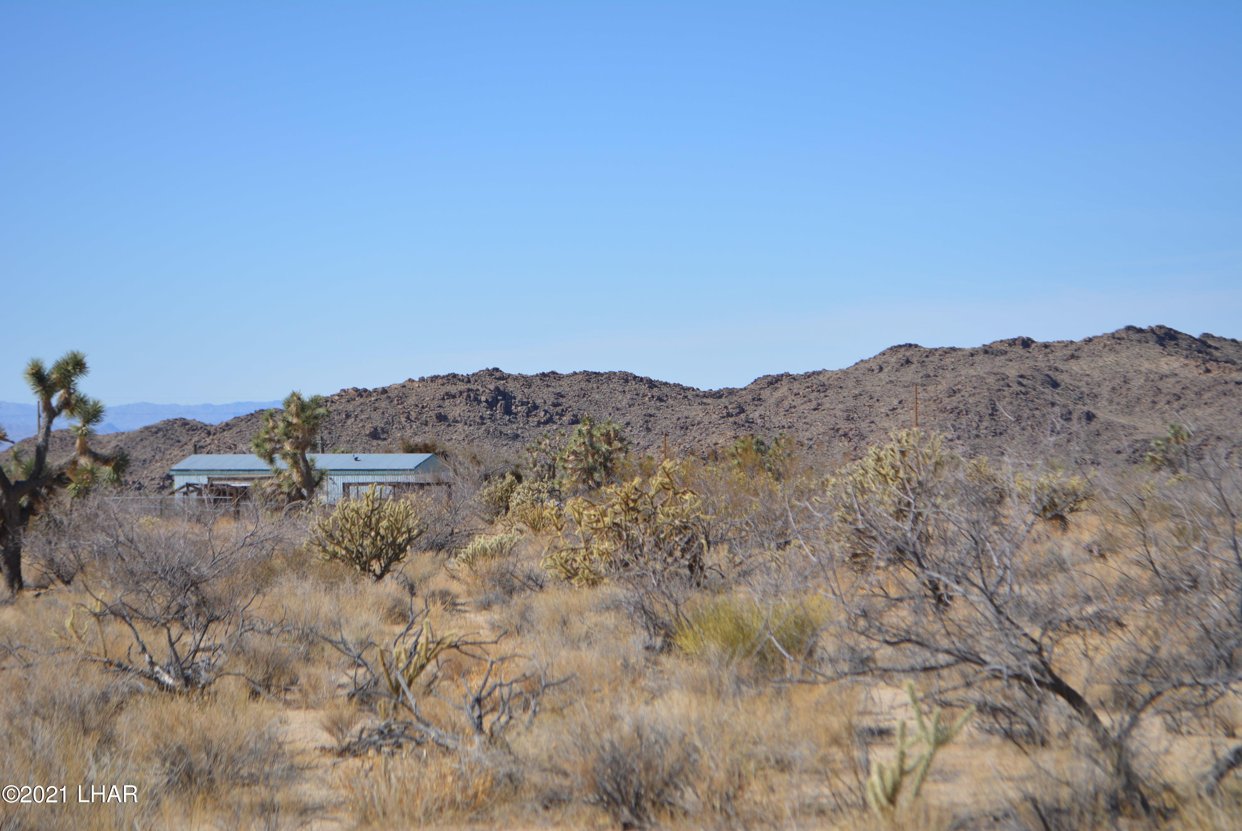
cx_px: 621
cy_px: 416
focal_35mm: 82
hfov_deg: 24.6
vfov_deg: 16.6
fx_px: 2848
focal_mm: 55
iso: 400
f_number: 7.1
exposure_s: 1/1600
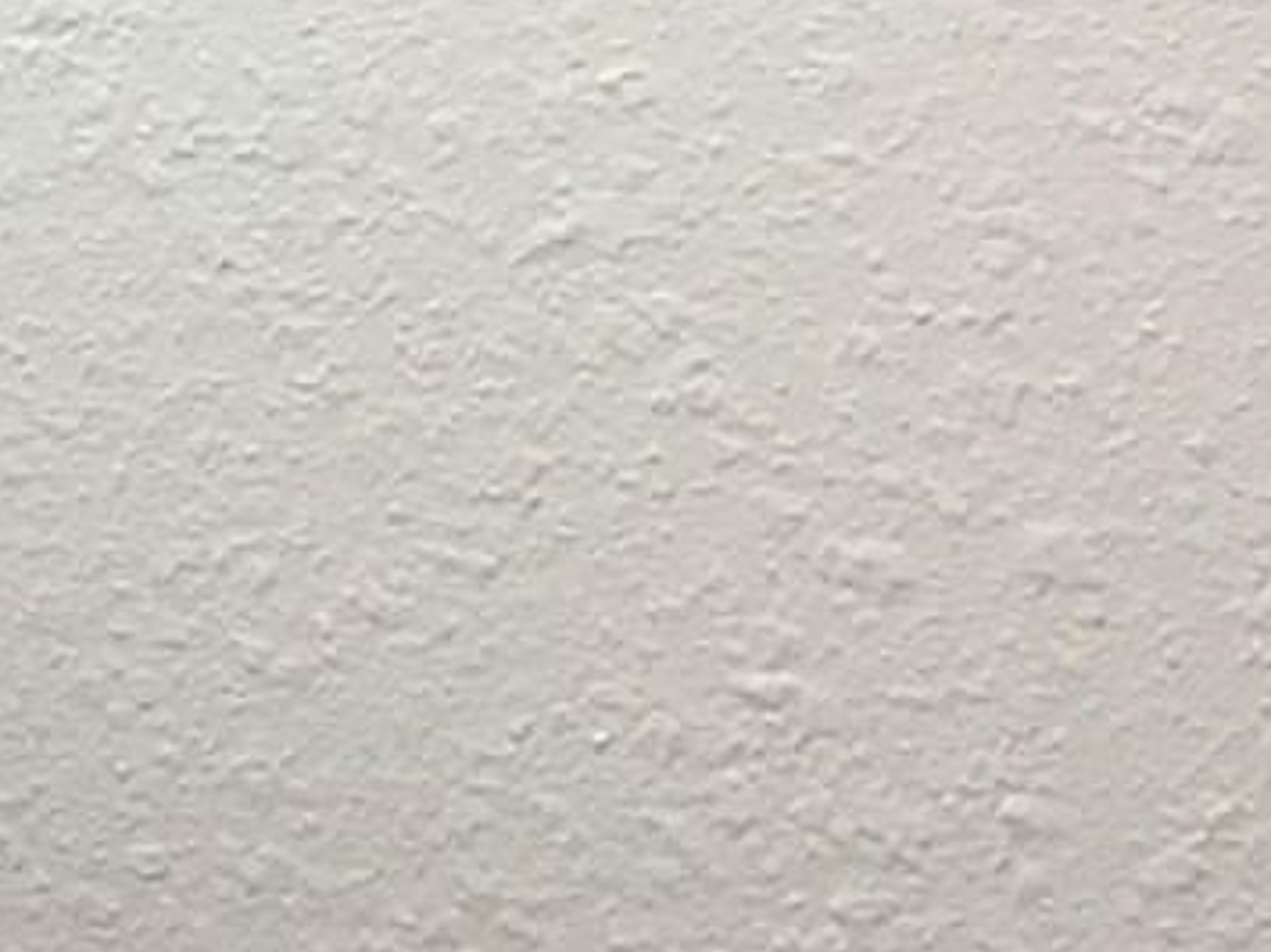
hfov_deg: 10.3
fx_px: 6570
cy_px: -821
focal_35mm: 179
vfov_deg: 8.0
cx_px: -1153
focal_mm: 3.3
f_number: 2.4
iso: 25
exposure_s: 1/60
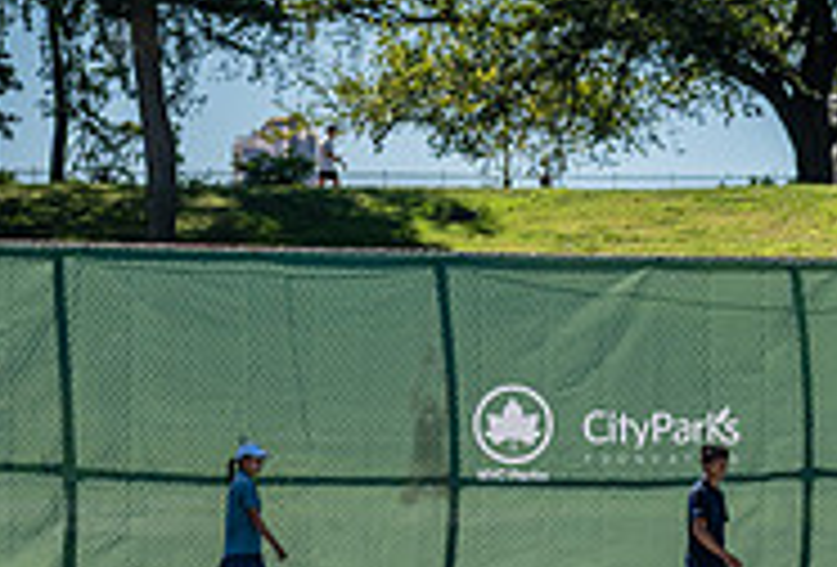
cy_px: 570
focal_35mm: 160
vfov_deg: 8.6
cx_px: 1141
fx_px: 3738
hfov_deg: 12.3
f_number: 3.5
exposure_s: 1/1600
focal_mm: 44
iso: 200
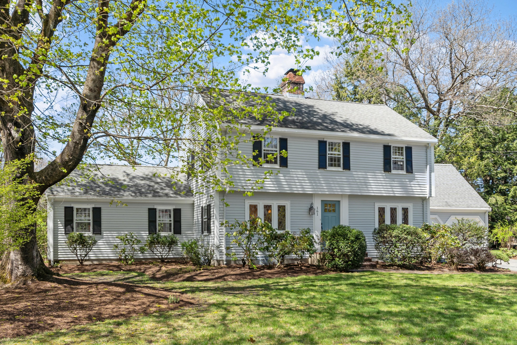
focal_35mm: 33
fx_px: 474
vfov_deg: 40.0
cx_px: 258
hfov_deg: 57.2
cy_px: 172
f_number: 8
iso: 100
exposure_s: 1/80
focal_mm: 22
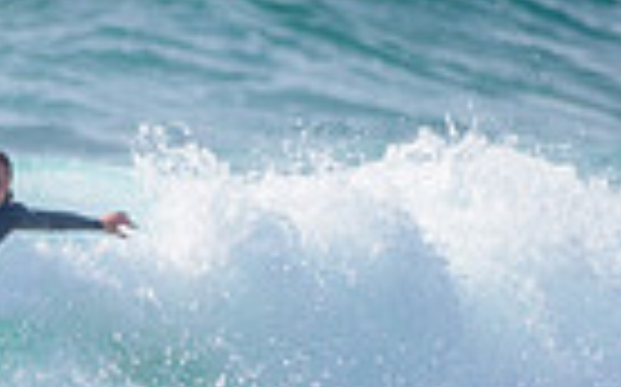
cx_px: -100
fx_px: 44390
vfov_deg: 0.5
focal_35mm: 2625
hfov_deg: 0.8
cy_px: 359
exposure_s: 1/2000
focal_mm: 500
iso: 125
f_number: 5.6
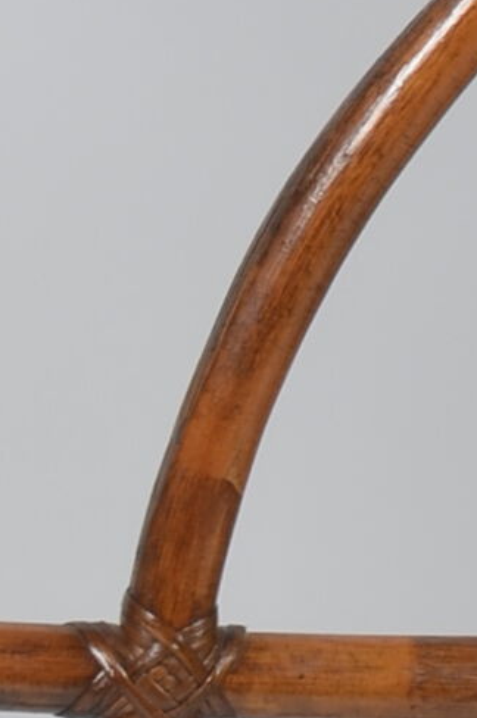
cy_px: 627
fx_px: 4524
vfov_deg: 9.0
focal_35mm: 227
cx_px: -579
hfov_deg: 5.8
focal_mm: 20
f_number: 11
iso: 100
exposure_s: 1/125
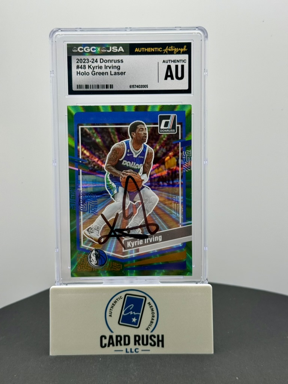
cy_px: 192
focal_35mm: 48
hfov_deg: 30.3
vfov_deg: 39.7
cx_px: 144
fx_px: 532
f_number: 1.78
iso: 50
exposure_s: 1/223
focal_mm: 6.76
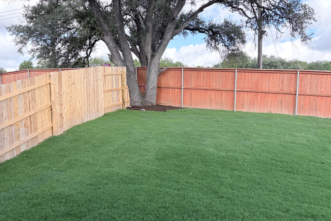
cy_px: 113
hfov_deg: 65.5
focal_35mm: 28
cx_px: 164
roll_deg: +0.5
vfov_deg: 46.4
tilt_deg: -5.0
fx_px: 257
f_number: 1.6
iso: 64
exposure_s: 1/756
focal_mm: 5.96
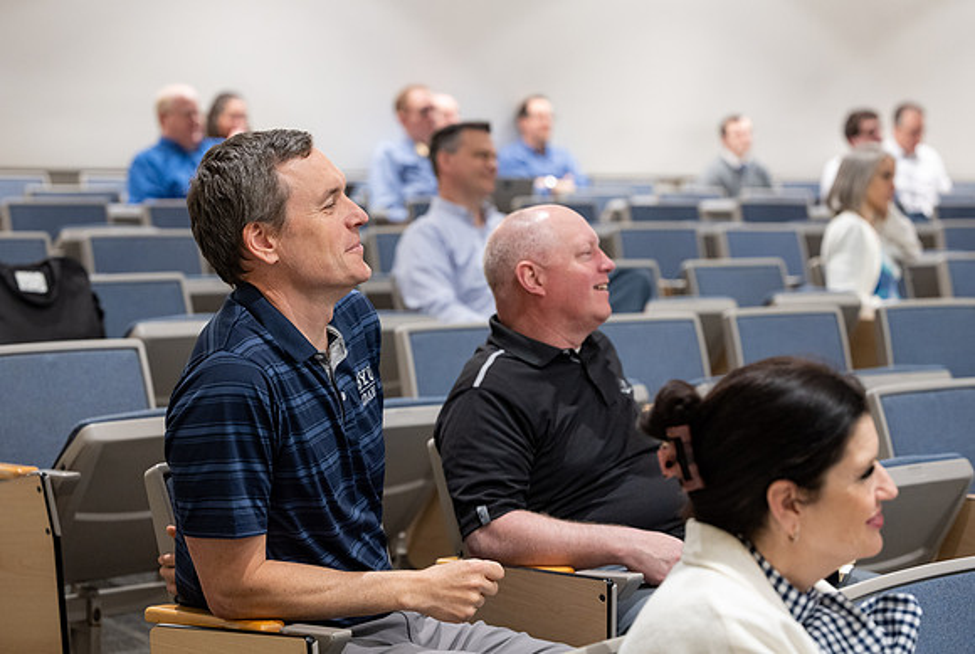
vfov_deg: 17.5
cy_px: 335
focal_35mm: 78
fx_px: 2123
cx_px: 495
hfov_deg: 25.9
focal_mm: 70
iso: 1250
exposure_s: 1/200
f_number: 3.2
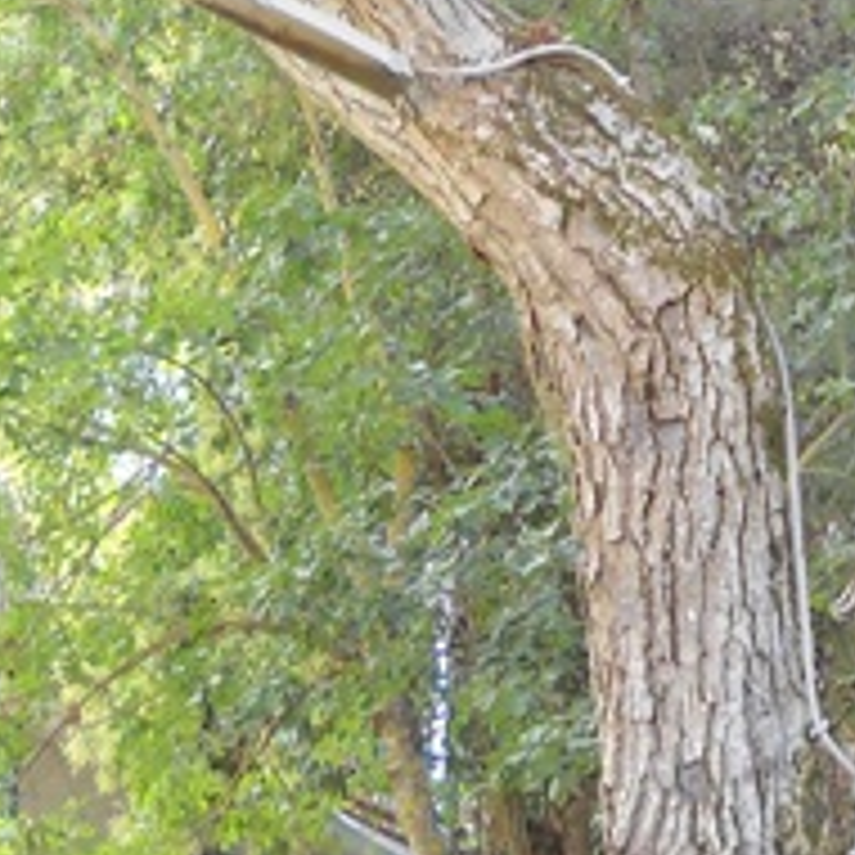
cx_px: 801
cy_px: 297
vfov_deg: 14.3
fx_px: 3409
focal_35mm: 122
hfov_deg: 14.1
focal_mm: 6.72
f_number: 3.1
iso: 161
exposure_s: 1/60
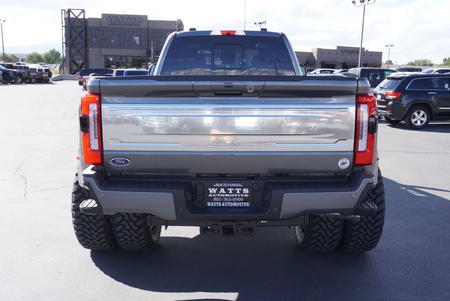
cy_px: 150
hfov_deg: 55.1
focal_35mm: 34
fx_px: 431
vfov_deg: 38.4
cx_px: 225
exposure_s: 1/125
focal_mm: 23
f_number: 5.6
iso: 100
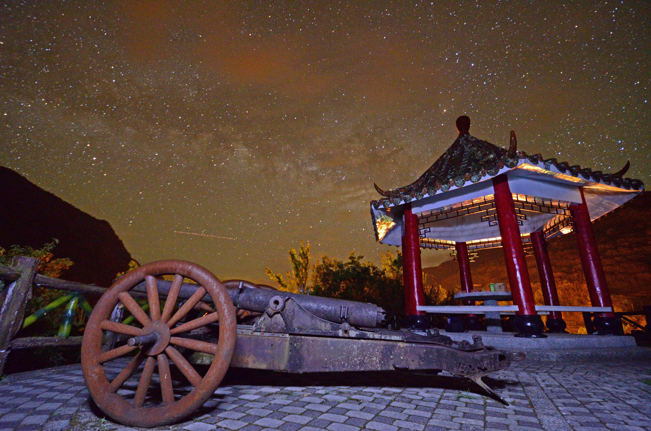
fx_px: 271
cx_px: 326
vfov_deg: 77.1
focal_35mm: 15
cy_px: 216
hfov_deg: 100.5
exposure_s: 30
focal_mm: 10
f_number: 3.5
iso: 4000
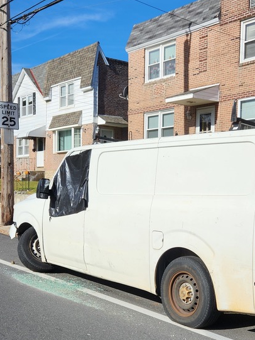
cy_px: 212
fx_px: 501
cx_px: 139
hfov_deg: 28.6
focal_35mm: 51
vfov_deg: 37.3
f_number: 1.8
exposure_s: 1/2969
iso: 20
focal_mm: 5.4
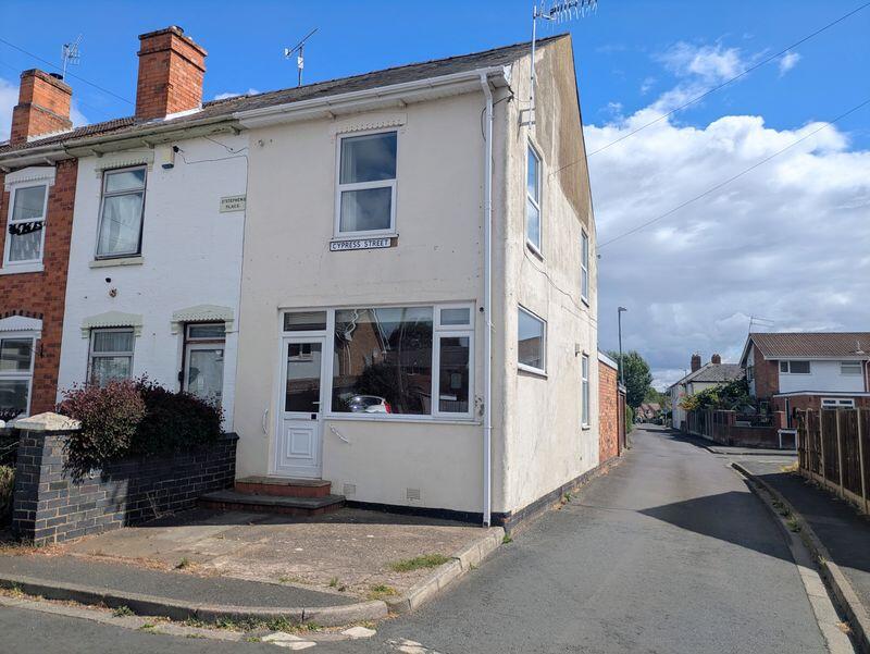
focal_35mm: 25
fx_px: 629
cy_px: 327
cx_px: 435
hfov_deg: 69.4
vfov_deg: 54.9
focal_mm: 5.43
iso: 46
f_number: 1.89
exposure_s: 1/3378
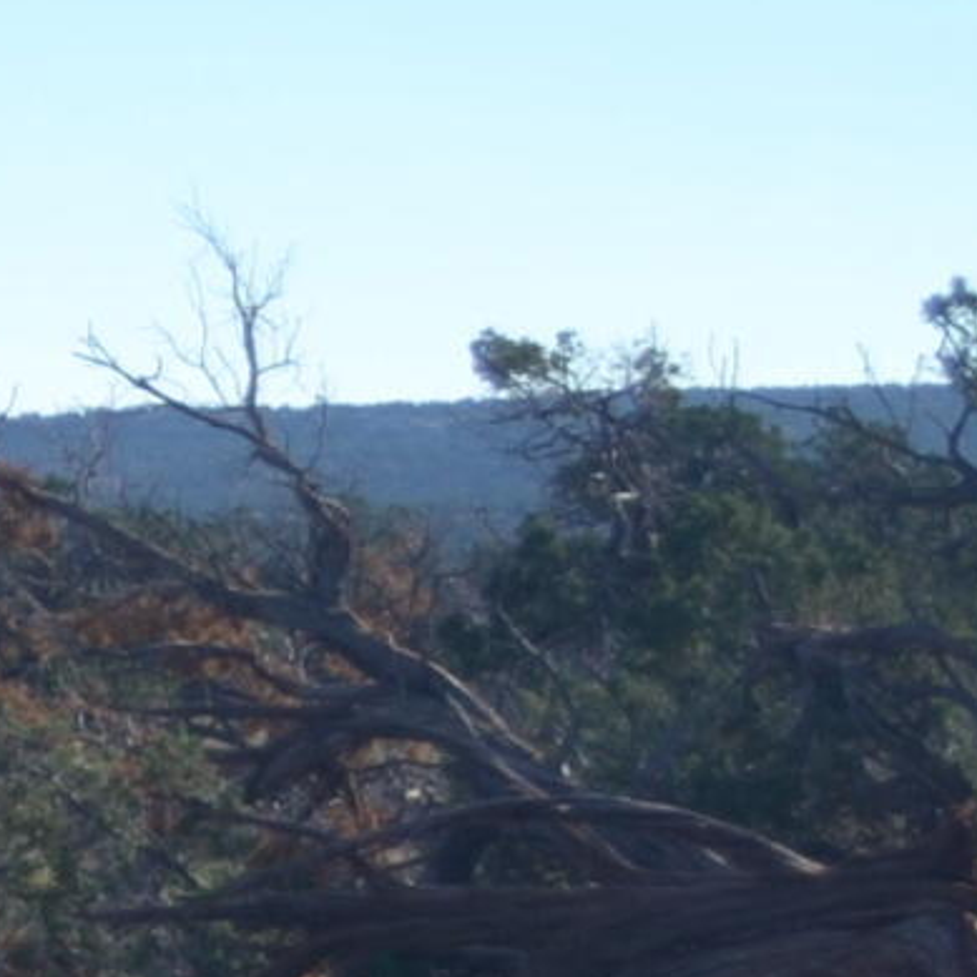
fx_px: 7536
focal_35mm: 236
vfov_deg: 7.4
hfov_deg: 6.6
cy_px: 206
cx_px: -2092
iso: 100
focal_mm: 24
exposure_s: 1/640
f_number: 4
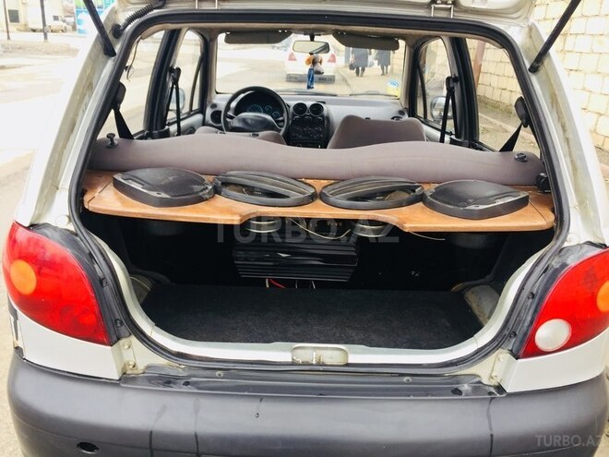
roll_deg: -0.7
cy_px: 228
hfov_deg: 61.7
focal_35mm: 29
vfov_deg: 48.2
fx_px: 510
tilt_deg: -21.5
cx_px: 304
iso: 40
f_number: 2.2
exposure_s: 1/100
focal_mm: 4.15
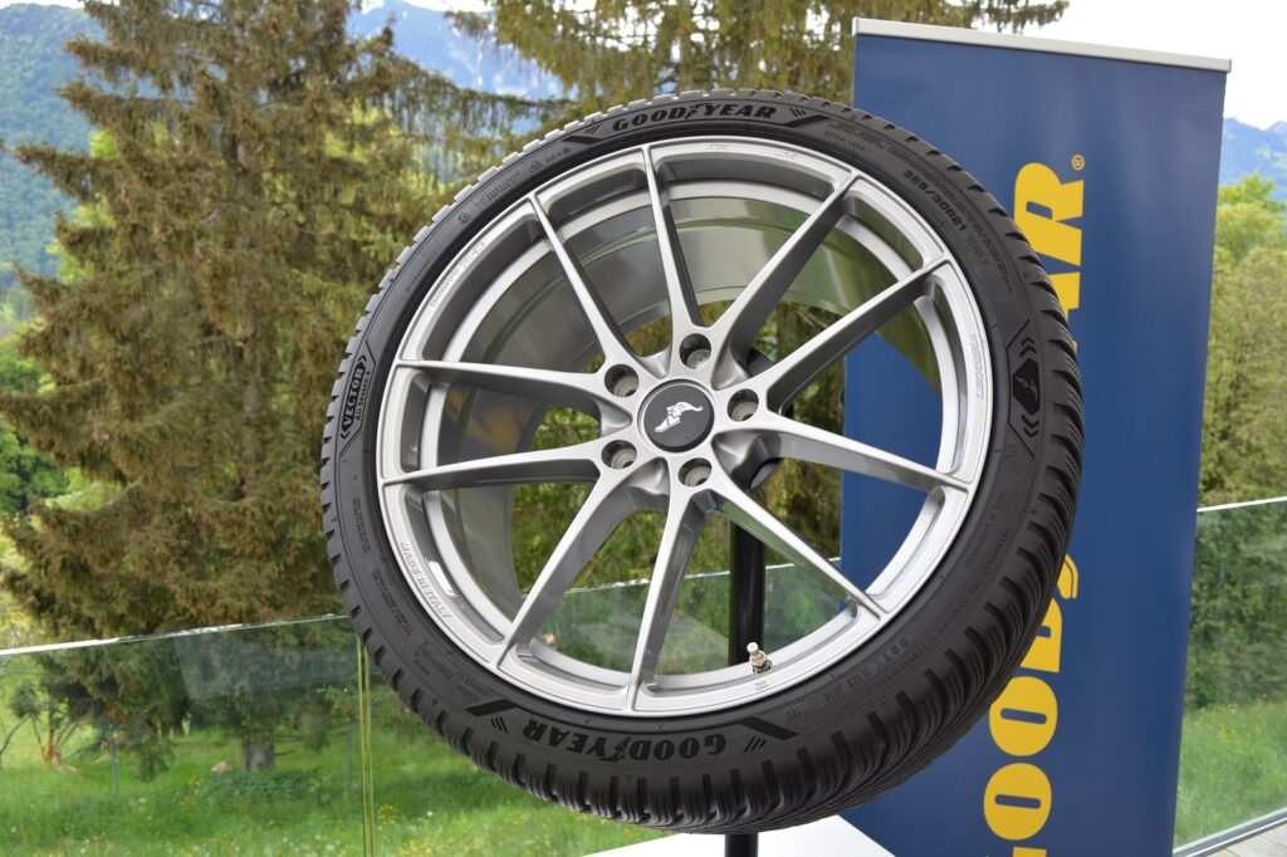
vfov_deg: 43.6
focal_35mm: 30
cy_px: 428
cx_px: 644
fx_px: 1072
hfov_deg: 61.9
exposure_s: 1/160
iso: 200
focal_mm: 20
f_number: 6.3
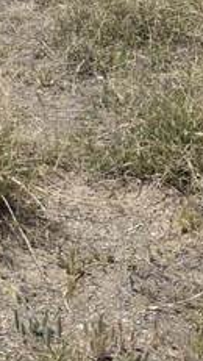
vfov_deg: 17.7
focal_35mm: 104
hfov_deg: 10.0
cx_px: -301
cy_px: -230
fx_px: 995
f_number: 1.7
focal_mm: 6.3
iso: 80
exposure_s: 1/7944
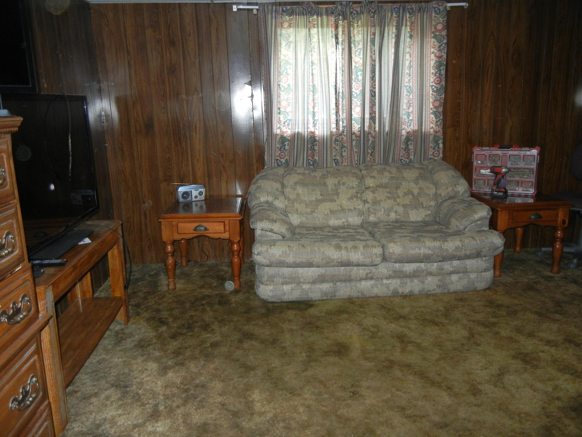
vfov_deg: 46.8
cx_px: 291
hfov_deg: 60.0
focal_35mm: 30
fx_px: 504
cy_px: 218
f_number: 3.5
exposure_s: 1/30
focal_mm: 5.4
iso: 469
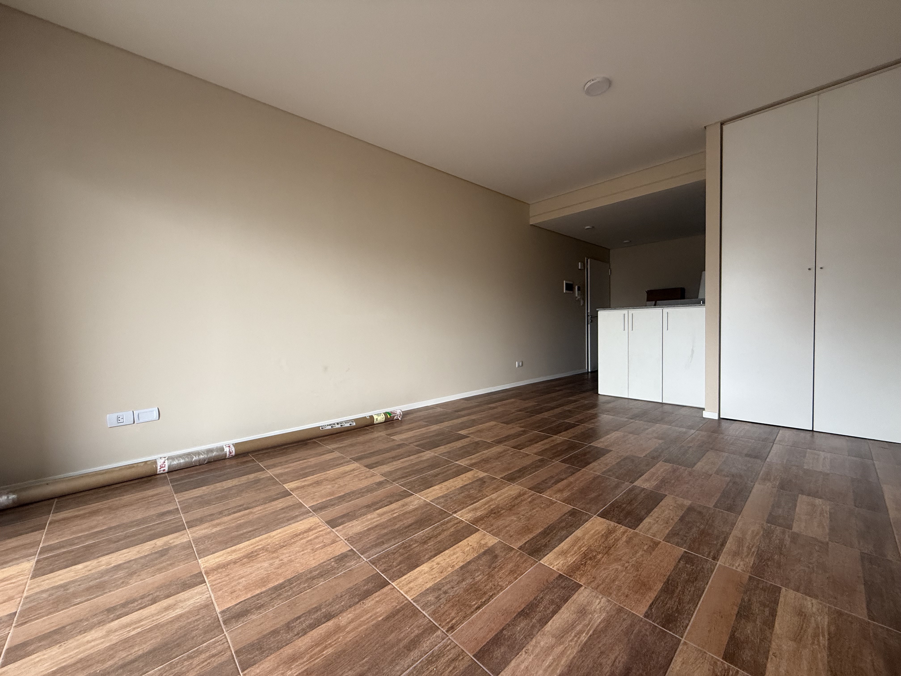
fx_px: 364
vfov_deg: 85.7
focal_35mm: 14
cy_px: 338
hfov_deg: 102.1
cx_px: 450
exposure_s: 1/99
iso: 200
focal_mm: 2.22
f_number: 2.2
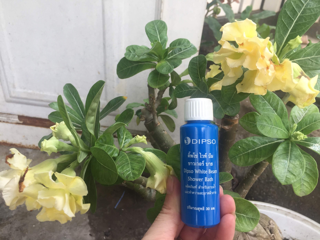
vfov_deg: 48.2
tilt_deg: -30.2
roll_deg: -6.8
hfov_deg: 61.7
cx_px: 160
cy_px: 120
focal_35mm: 29
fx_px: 268
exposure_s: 1/100
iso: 32
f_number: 2.2
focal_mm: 4.15
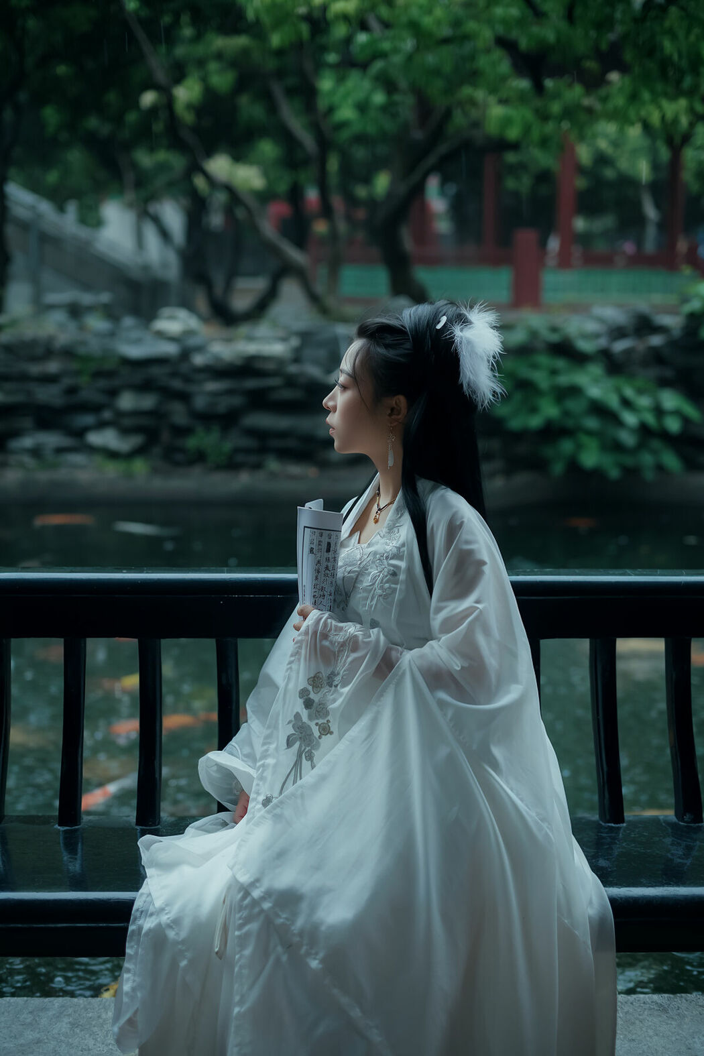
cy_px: 528
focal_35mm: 50
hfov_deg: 27.0
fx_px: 1467
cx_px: 352
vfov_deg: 39.6
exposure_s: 1/125
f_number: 2.2
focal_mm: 50
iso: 320
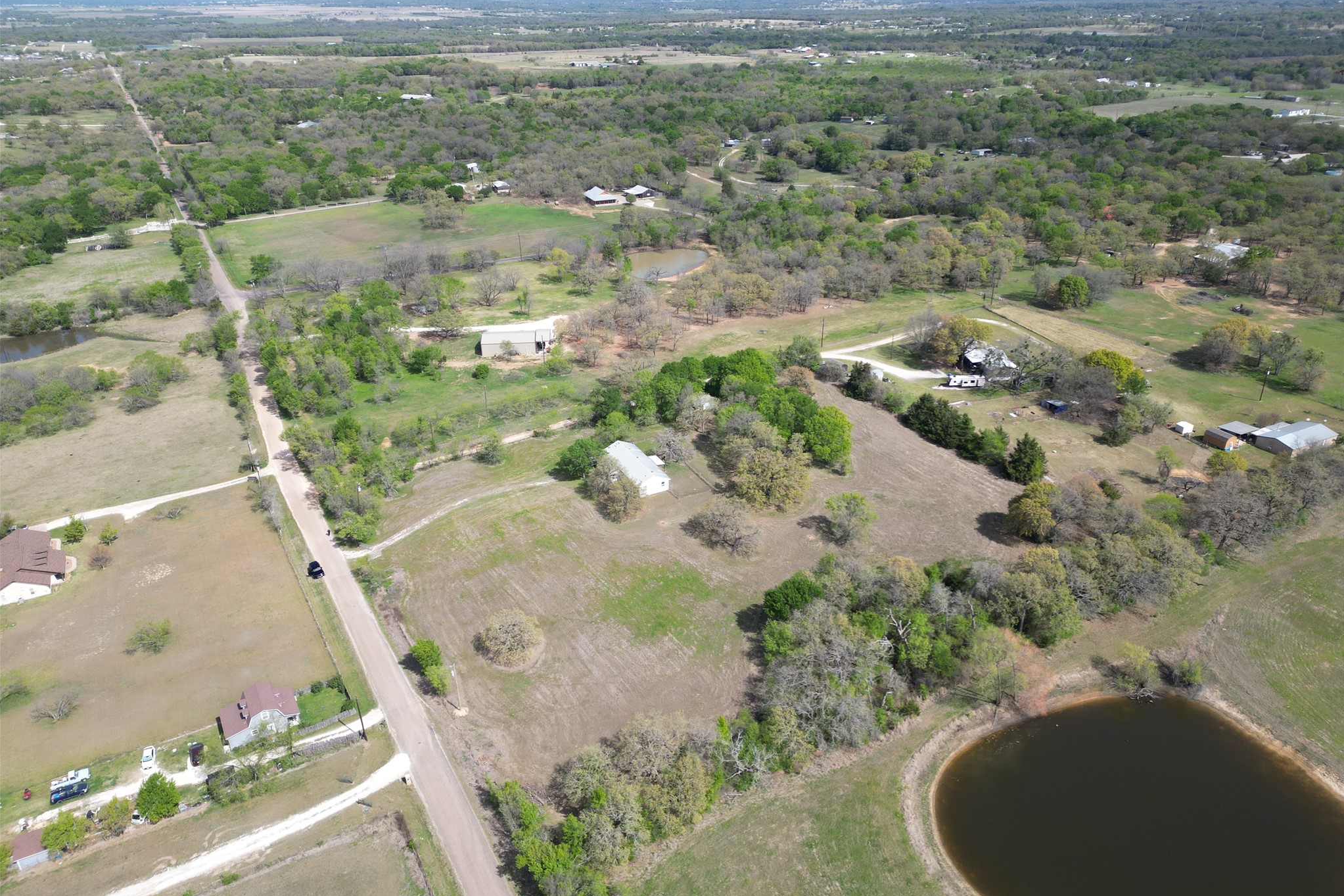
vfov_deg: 51.3
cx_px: 672
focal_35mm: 25
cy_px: 456
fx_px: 933
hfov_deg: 71.5
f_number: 1.7
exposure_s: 1/2500
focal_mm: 6.72
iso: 100
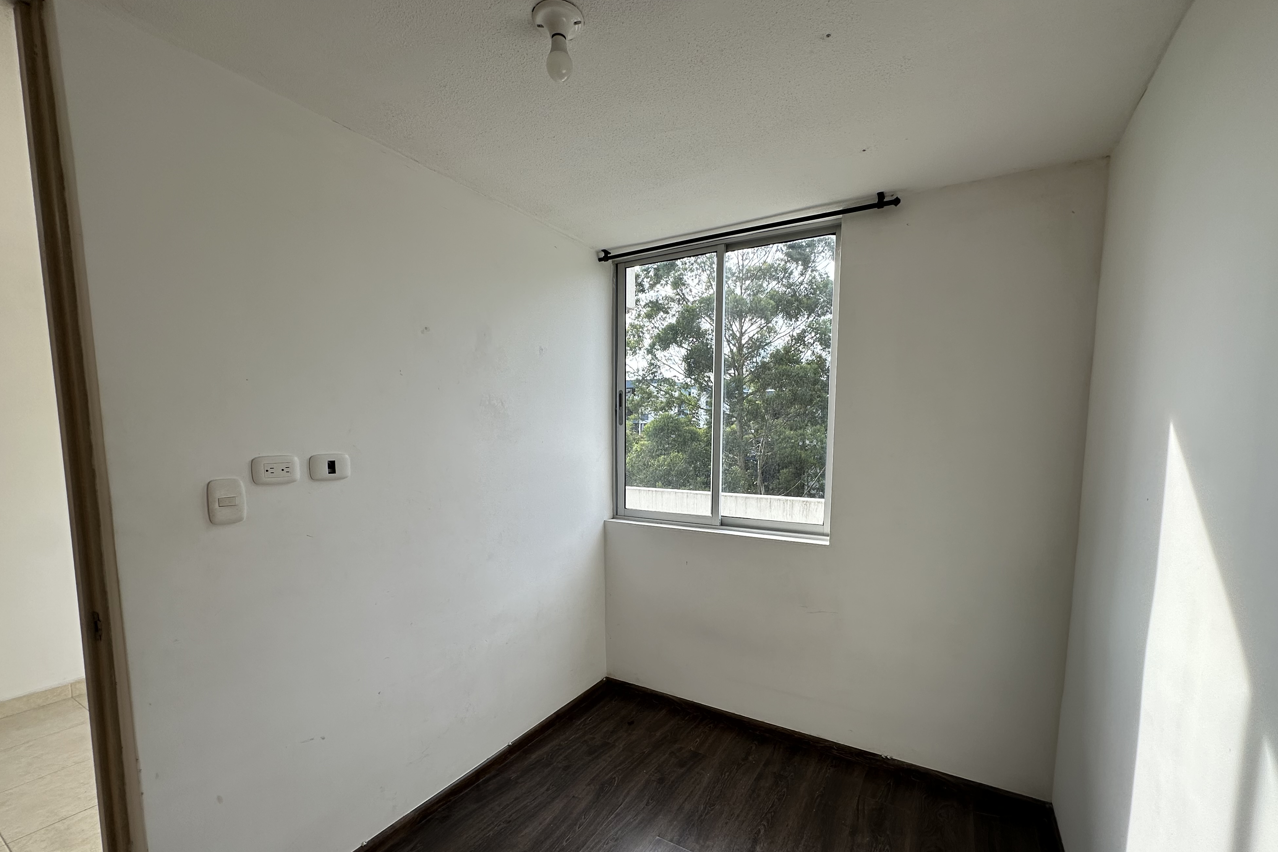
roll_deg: -0.6
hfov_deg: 100.4
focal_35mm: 15
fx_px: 532
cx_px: 654
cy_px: 485
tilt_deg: -5.7
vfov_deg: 76.9
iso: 40
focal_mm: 2.22
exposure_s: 1/463
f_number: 2.2
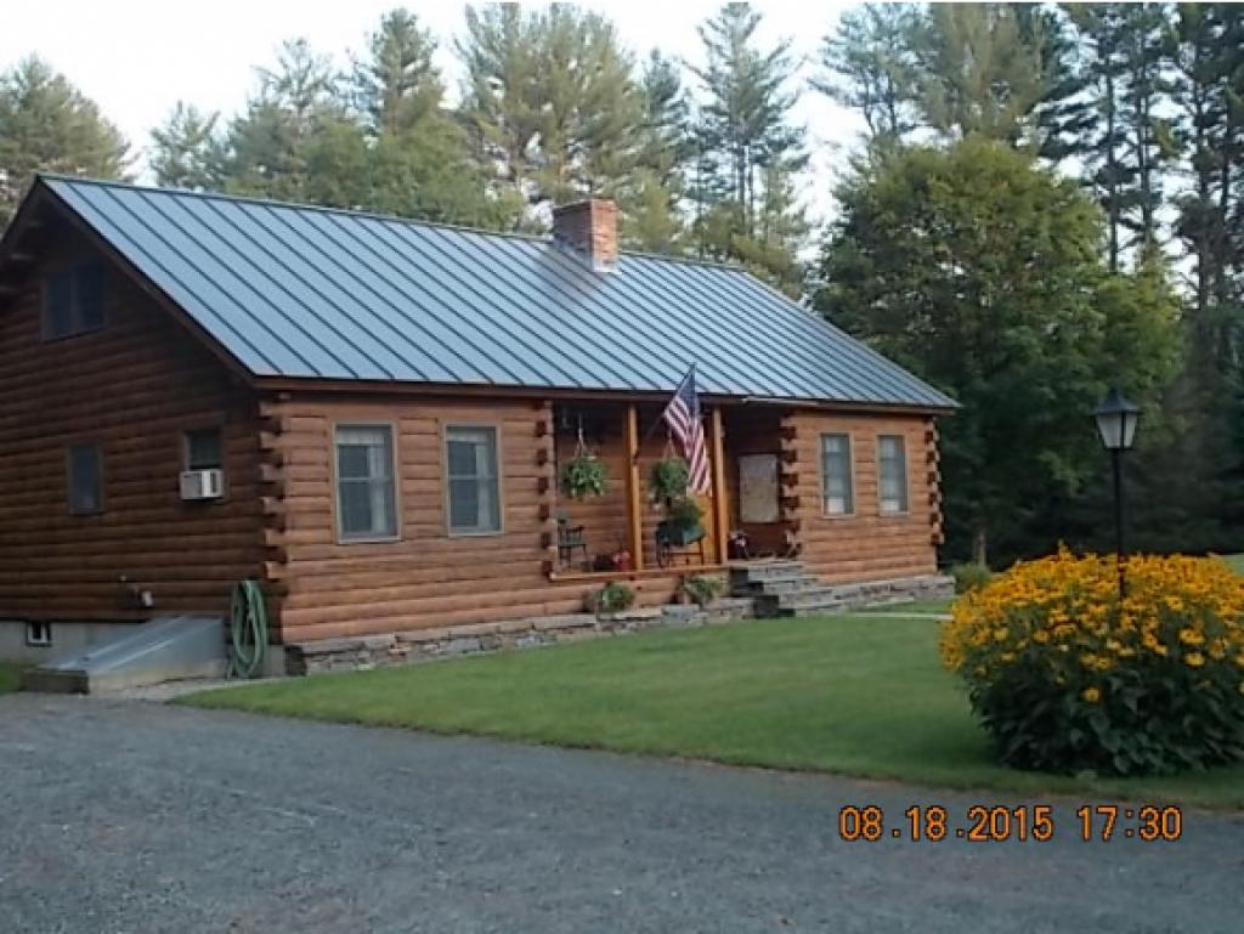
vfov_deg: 32.9
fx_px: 1582
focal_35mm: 44
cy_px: 467
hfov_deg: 42.9
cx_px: 622
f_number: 4.2
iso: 80
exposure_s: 1/60
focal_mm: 7.9
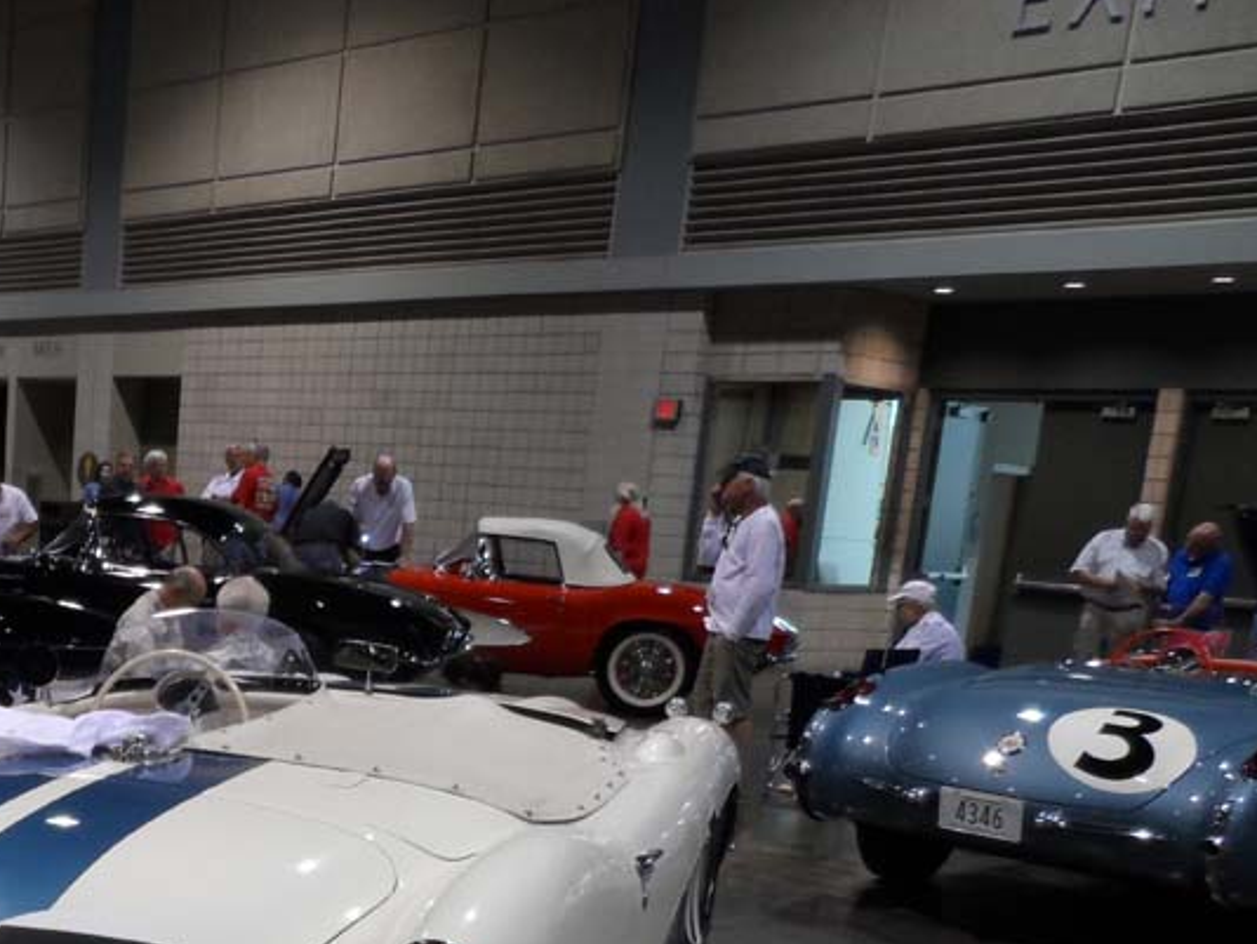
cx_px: 113
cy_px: 897
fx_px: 1671
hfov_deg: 38.3
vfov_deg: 29.8
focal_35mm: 46
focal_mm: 4
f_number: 3.2
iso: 160
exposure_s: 1/30
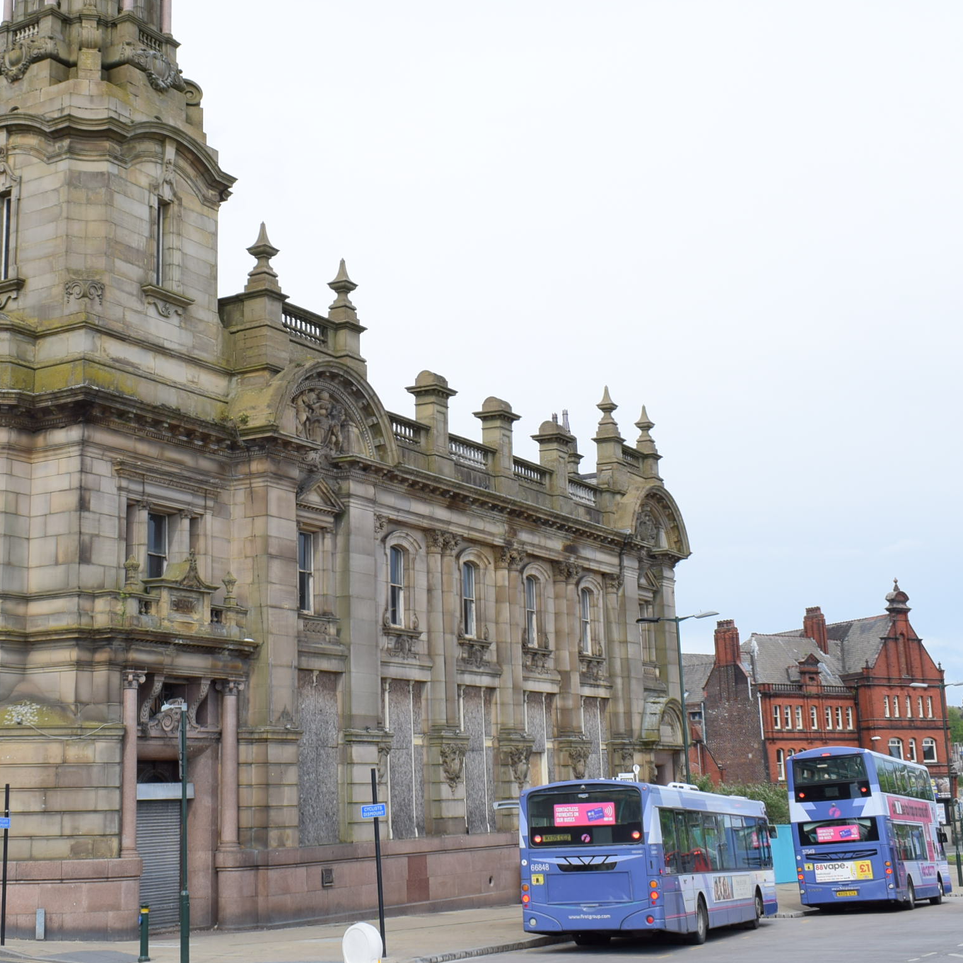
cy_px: 385
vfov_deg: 33.9
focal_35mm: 50
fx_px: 1574
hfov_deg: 33.8
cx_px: 359
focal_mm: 20
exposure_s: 1/320
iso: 200
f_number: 9
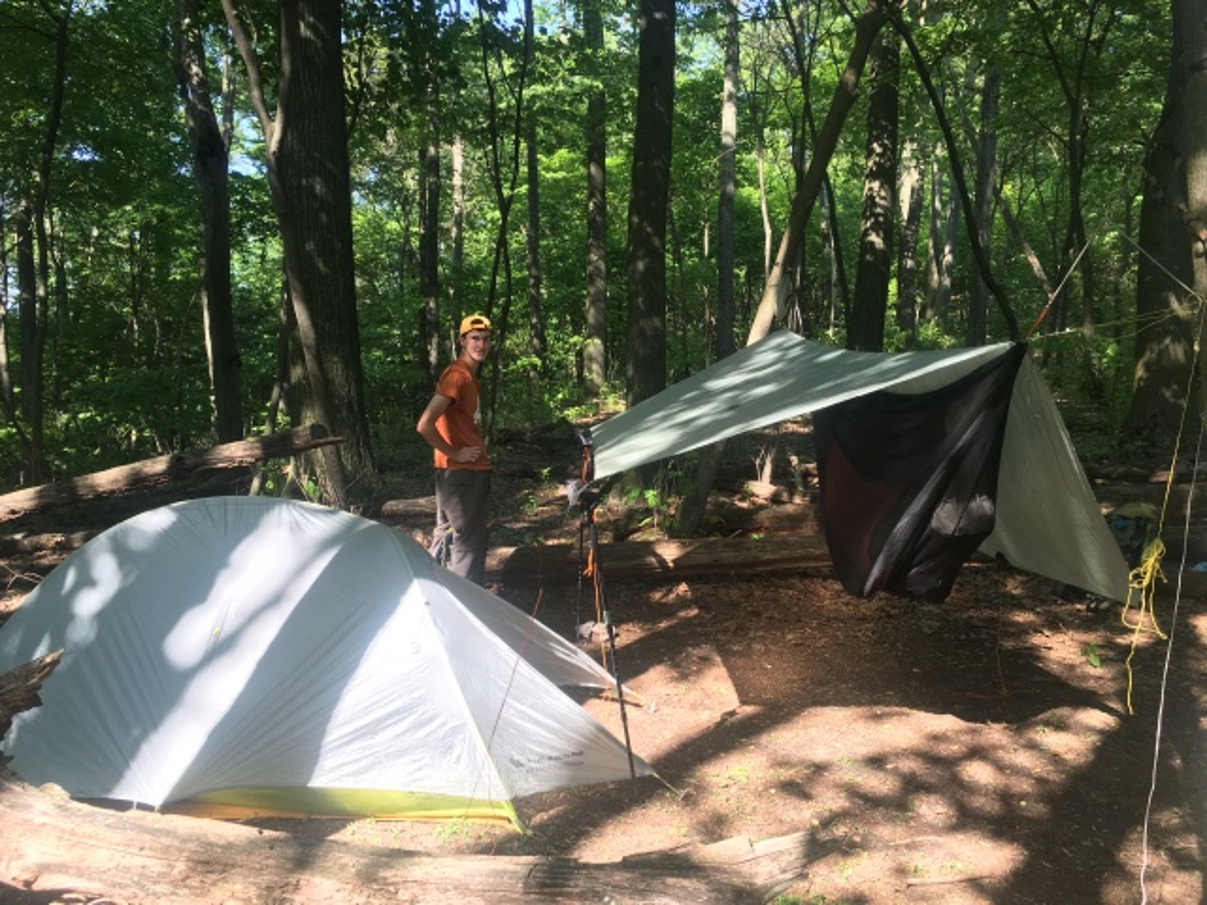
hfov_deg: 61.7
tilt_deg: -2.6
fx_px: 1011
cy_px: 452
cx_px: 604
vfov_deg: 48.2
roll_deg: -2.1
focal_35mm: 29
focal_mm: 4.15
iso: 25
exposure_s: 1/120
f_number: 2.2
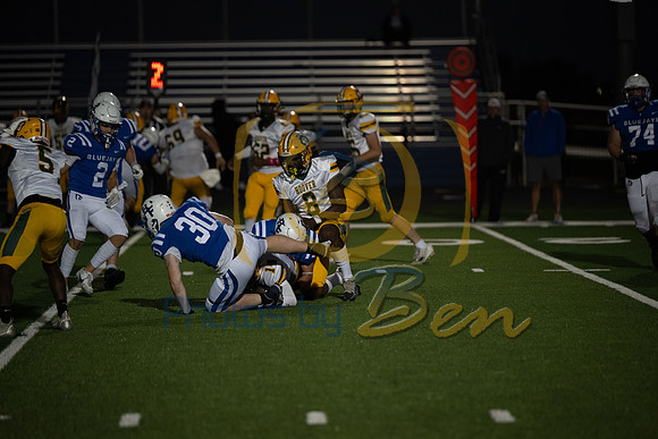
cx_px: 329
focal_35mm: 200
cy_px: 220
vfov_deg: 6.9
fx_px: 3656
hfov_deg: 10.3
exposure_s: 1/1250
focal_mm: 200
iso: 2500
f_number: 2.8
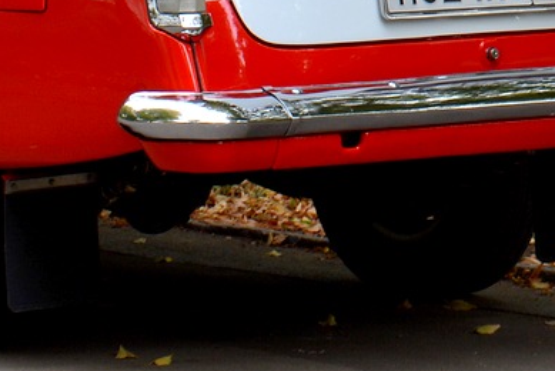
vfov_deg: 4.6
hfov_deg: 6.8
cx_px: -21
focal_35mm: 300
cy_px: -173
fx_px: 4628
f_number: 6.3
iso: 200
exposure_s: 1/200
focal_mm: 52
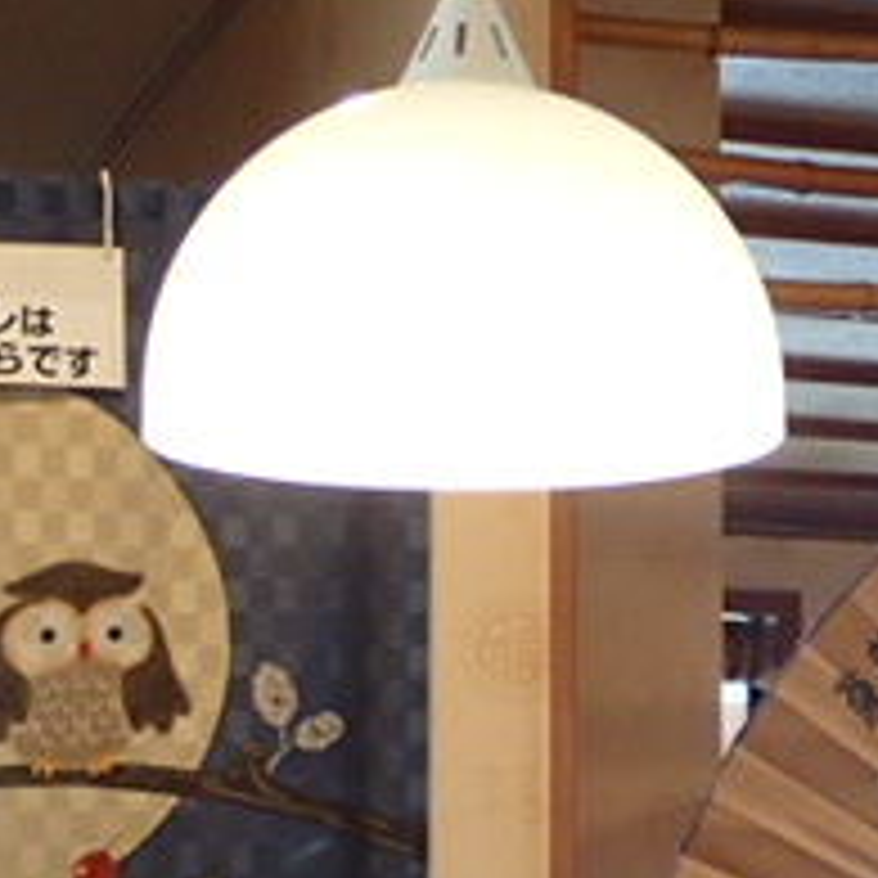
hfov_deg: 11.2
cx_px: 964
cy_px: 680
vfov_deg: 11.3
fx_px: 4419
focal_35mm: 154
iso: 640
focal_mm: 9.61
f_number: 3.4
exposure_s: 1/50
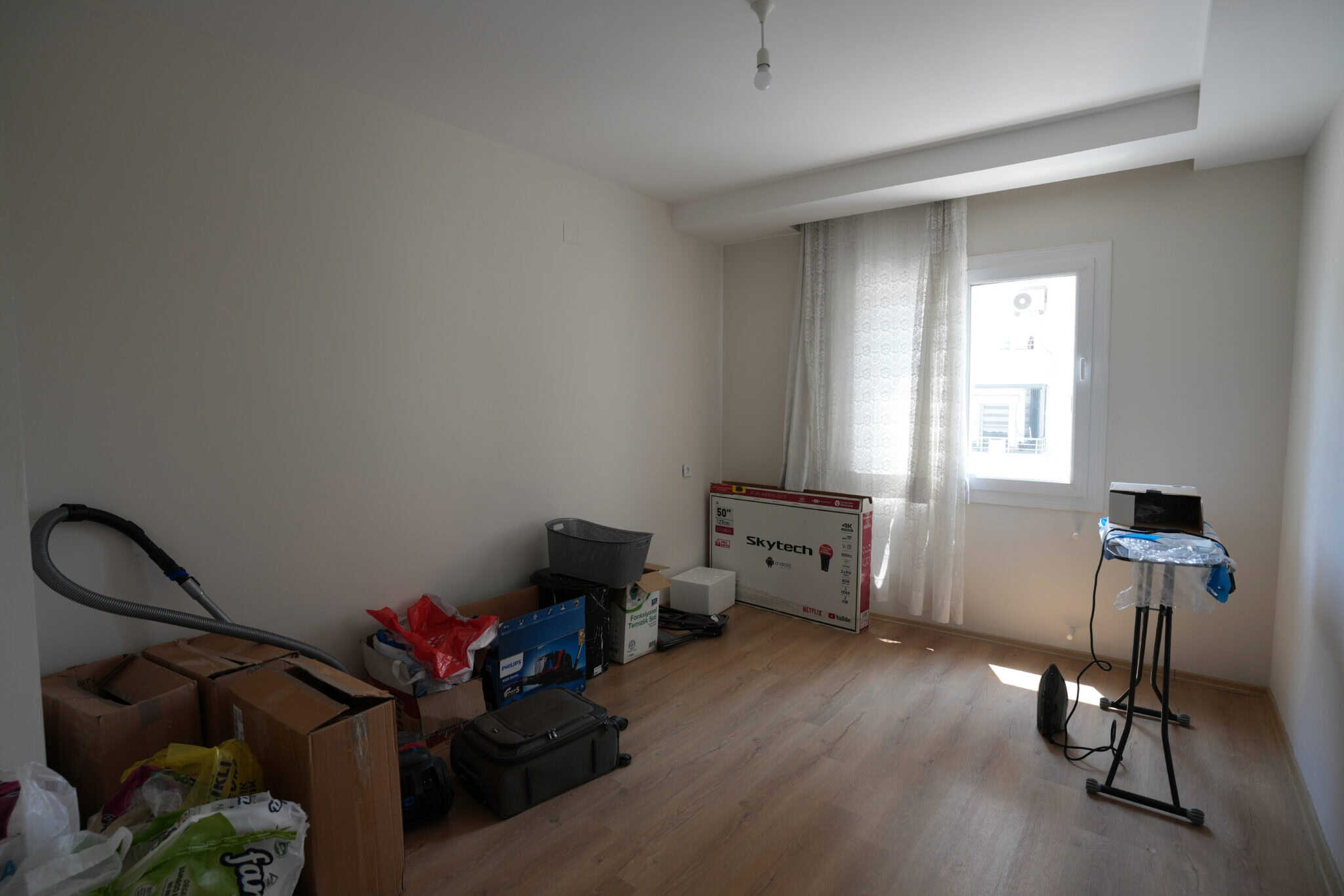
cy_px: 448
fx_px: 635
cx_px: 672
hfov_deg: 93.3
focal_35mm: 17
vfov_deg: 70.4
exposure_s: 1/160
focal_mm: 17
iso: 320
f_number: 4
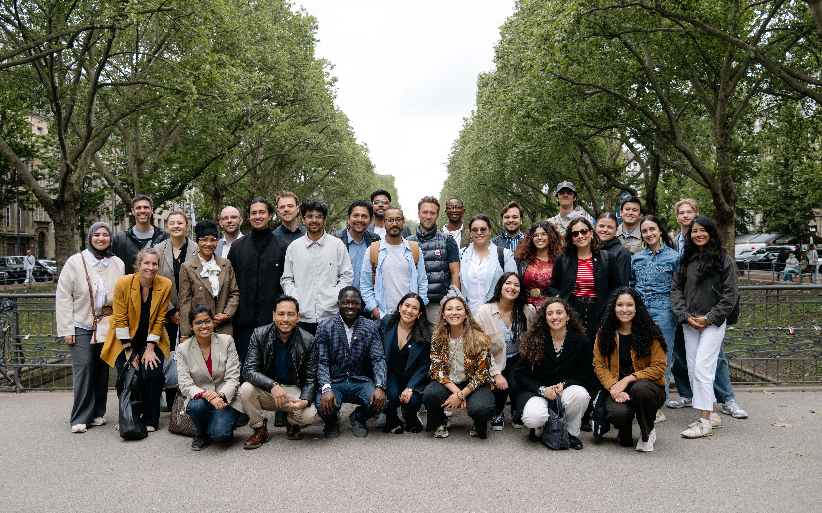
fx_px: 717
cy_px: 256
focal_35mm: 32
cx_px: 396
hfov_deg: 59.6
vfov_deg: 39.4
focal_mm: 30
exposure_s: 1/800
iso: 500
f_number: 4
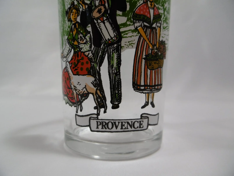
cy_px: 88
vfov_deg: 56.8
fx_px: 162
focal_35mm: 24
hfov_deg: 71.6
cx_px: 117
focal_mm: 4.3
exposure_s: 1/60
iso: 200
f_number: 3.1
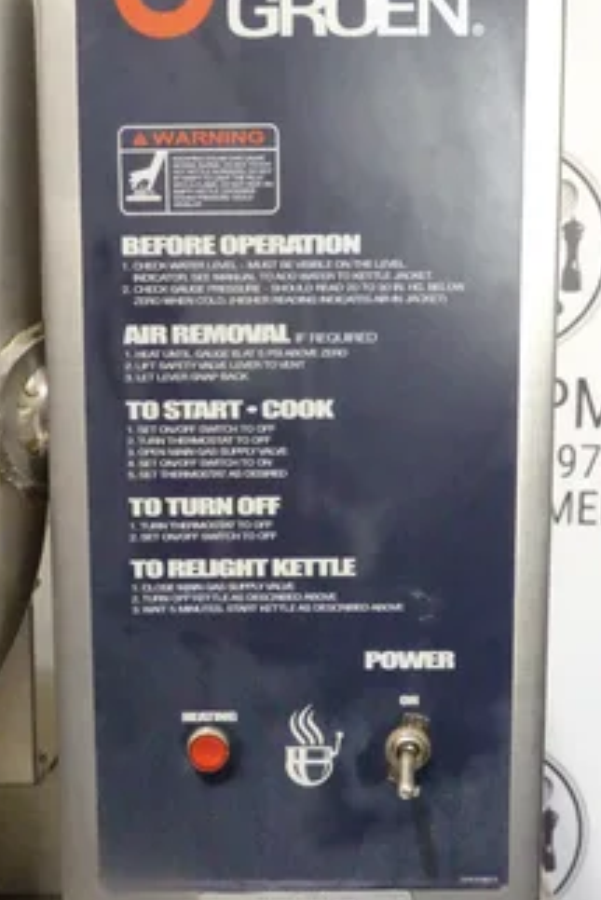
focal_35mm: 46
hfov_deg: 29.3
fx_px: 1151
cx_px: 312
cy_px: 375
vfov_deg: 42.6
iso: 6400
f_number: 9
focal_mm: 13.56
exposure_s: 1/40
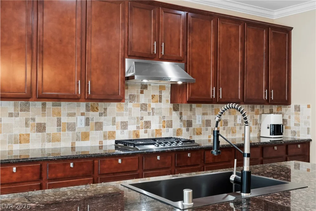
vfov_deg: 31.9
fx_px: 369
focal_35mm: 42
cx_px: 158
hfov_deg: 46.4
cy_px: 106
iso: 400
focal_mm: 28
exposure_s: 1/4
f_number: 8
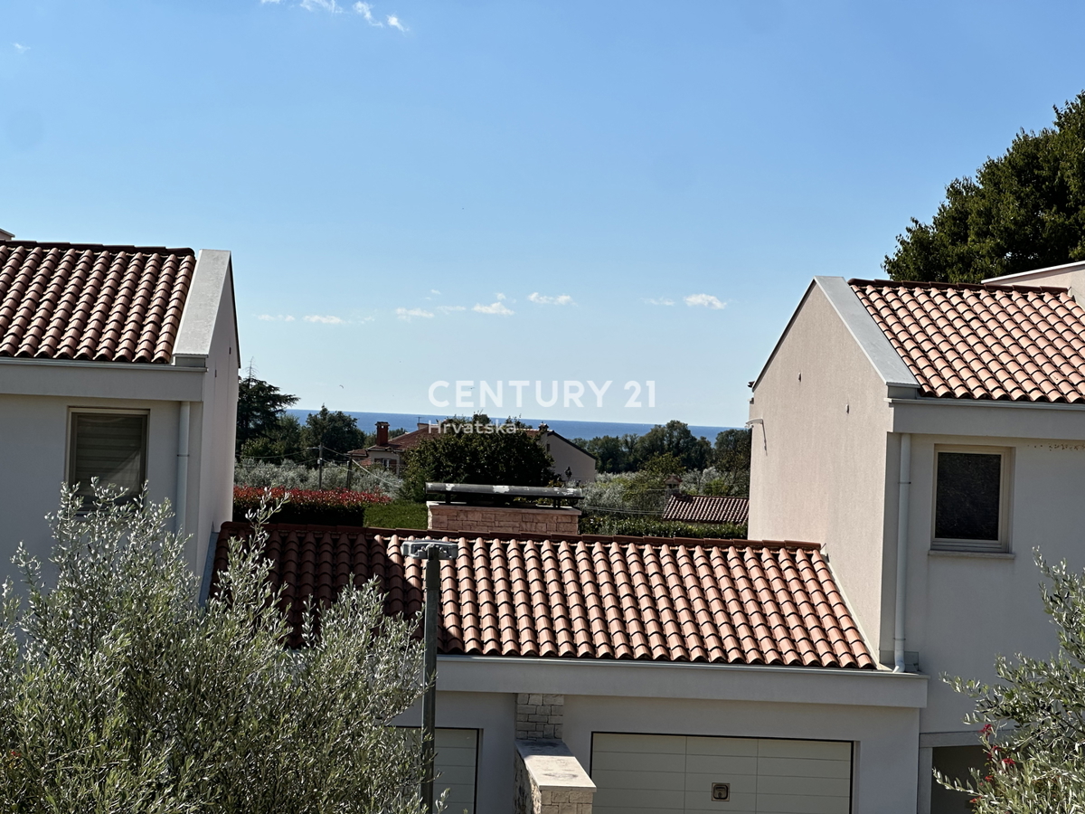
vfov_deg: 19.1
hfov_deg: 25.3
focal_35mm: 77
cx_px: 542
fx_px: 2413
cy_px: 407
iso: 32
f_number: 2.8
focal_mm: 9
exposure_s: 1/1815
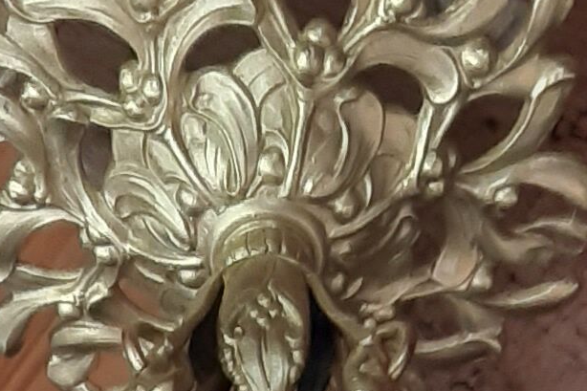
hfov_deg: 10.1
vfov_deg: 5.6
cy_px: 1690
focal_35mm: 203
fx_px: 3309
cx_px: 281
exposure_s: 1/50
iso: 100
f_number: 1.7
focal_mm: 3.92
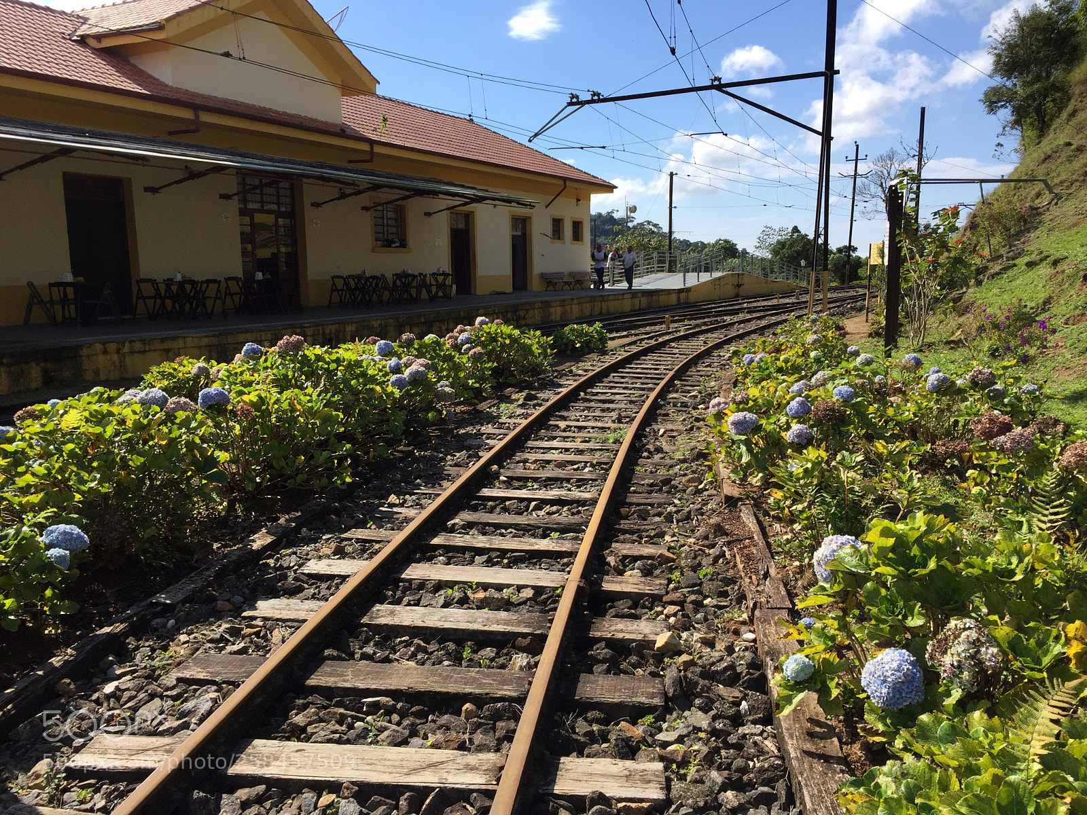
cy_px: 408
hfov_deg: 61.7
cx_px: 544
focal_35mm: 29
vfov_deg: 48.2
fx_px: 911
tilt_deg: -7.4
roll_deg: -1.3
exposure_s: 1/1582
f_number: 2.2
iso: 32
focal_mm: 4.15
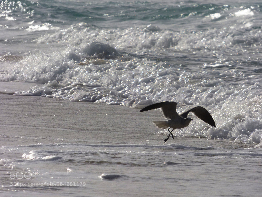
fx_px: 4874
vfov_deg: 2.3
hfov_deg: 3.1
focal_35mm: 644
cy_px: 98
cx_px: 131
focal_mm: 115.42
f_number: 6.3
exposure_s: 1/2000
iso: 100
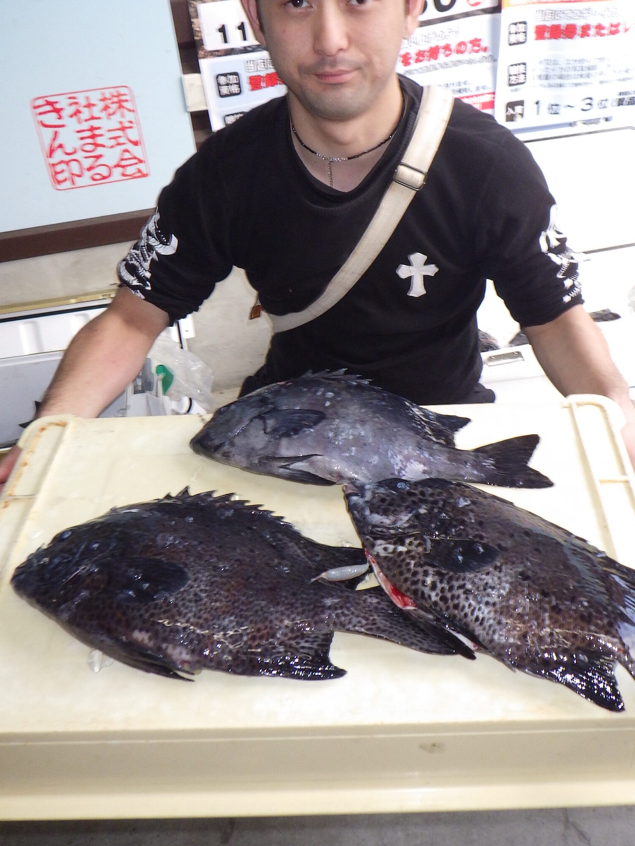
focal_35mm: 36
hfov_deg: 39.5
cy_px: 329
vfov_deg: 50.9
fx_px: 881
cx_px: 370
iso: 250
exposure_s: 1/45
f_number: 3.5
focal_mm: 5
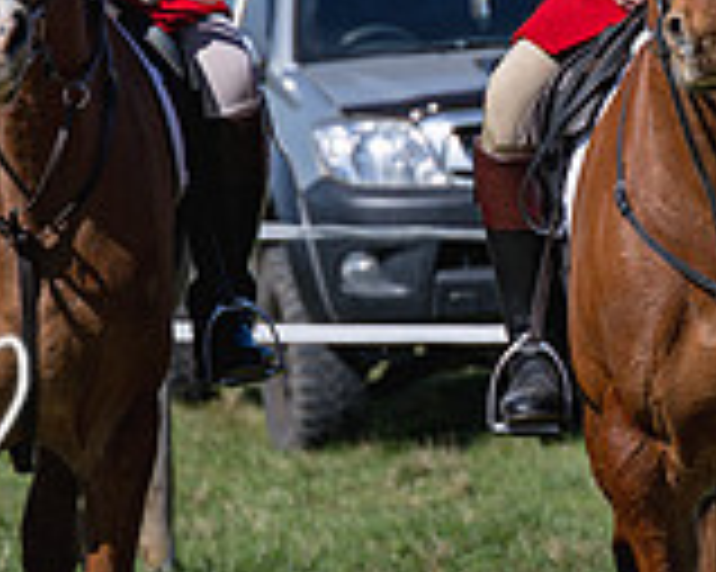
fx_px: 7921
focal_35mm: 374
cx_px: 500
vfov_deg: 4.1
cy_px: 58
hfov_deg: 5.2
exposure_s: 1/2000
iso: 64
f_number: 2.8
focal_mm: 77
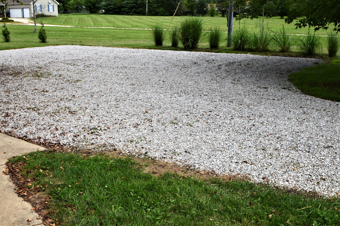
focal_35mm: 36
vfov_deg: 36.9
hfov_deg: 53.1
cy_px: 113
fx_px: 340
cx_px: 170
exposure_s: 1/320
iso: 400
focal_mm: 24
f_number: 10
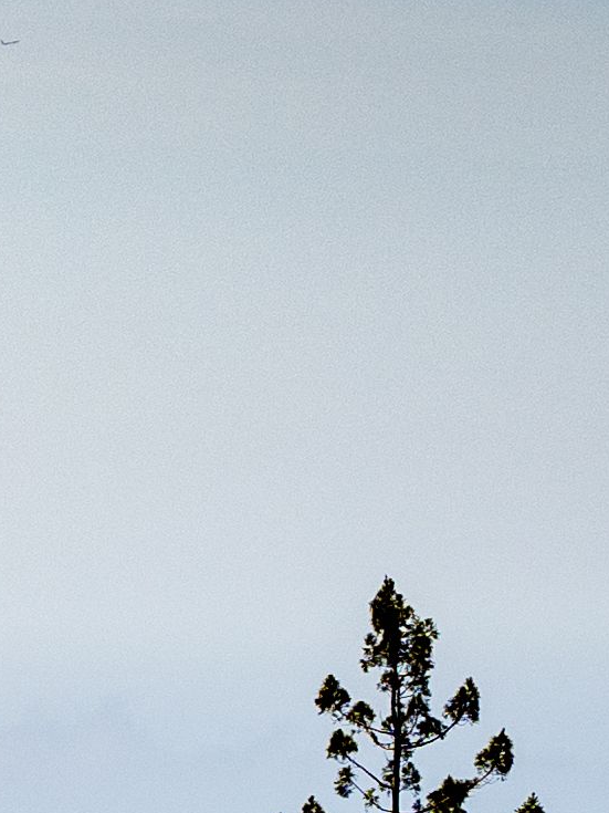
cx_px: -1836
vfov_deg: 3.1
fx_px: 14853
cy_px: 856
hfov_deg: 2.3
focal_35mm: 633
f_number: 9
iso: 100
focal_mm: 70
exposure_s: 1/400
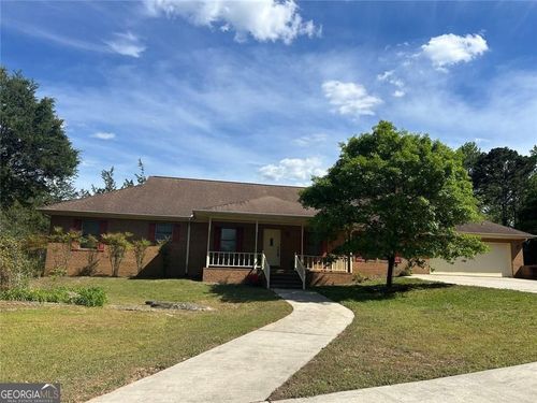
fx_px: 403
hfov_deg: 67.3
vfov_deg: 53.1
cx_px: 268
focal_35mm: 26
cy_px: 202
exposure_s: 1/5076
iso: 50
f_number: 1.5
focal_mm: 5.7
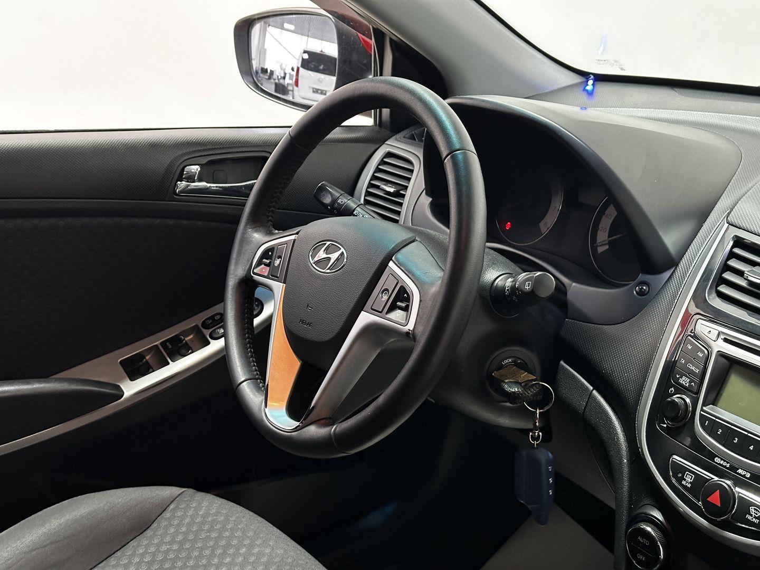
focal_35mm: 48
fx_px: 1054
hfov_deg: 39.7
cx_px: 380
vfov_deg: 30.3
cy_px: 285
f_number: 1.78
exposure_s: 1/33
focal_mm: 6.86
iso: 500
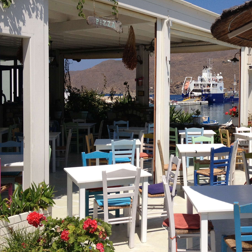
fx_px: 453
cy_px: 108
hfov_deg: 30.6
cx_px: 187
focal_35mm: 55
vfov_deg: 31.0
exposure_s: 1/2907
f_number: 2.4
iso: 50
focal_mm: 4.28
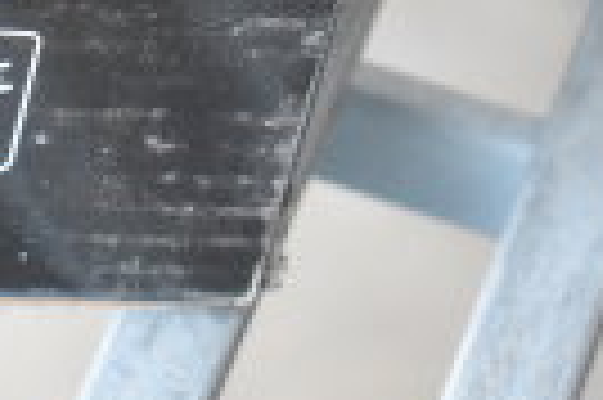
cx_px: -702
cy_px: -56
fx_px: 6278
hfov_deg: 5.4
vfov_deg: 3.6
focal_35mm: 375
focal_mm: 55
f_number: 5.6
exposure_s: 1/100
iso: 2500
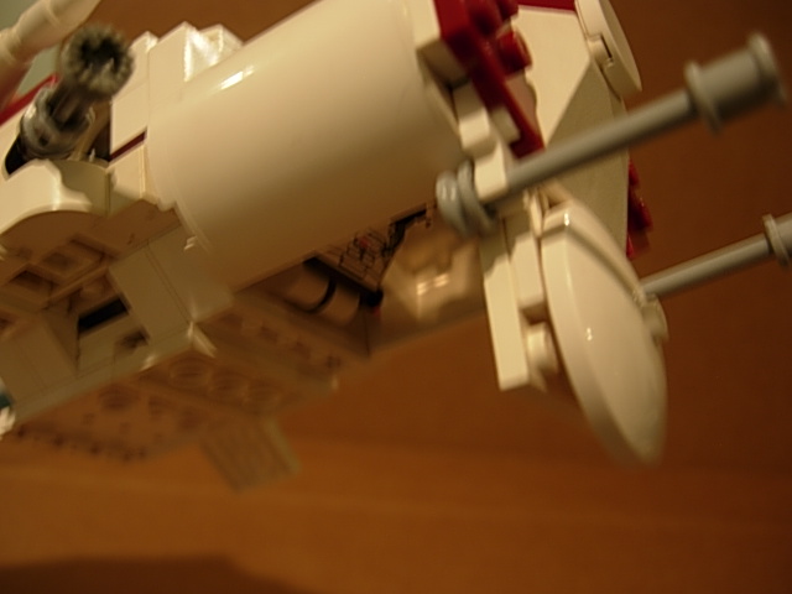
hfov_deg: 51.4
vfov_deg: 39.7
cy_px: 297
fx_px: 824
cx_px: 396
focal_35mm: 36
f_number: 2.7
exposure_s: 1/4.4
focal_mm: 7.5
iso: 50
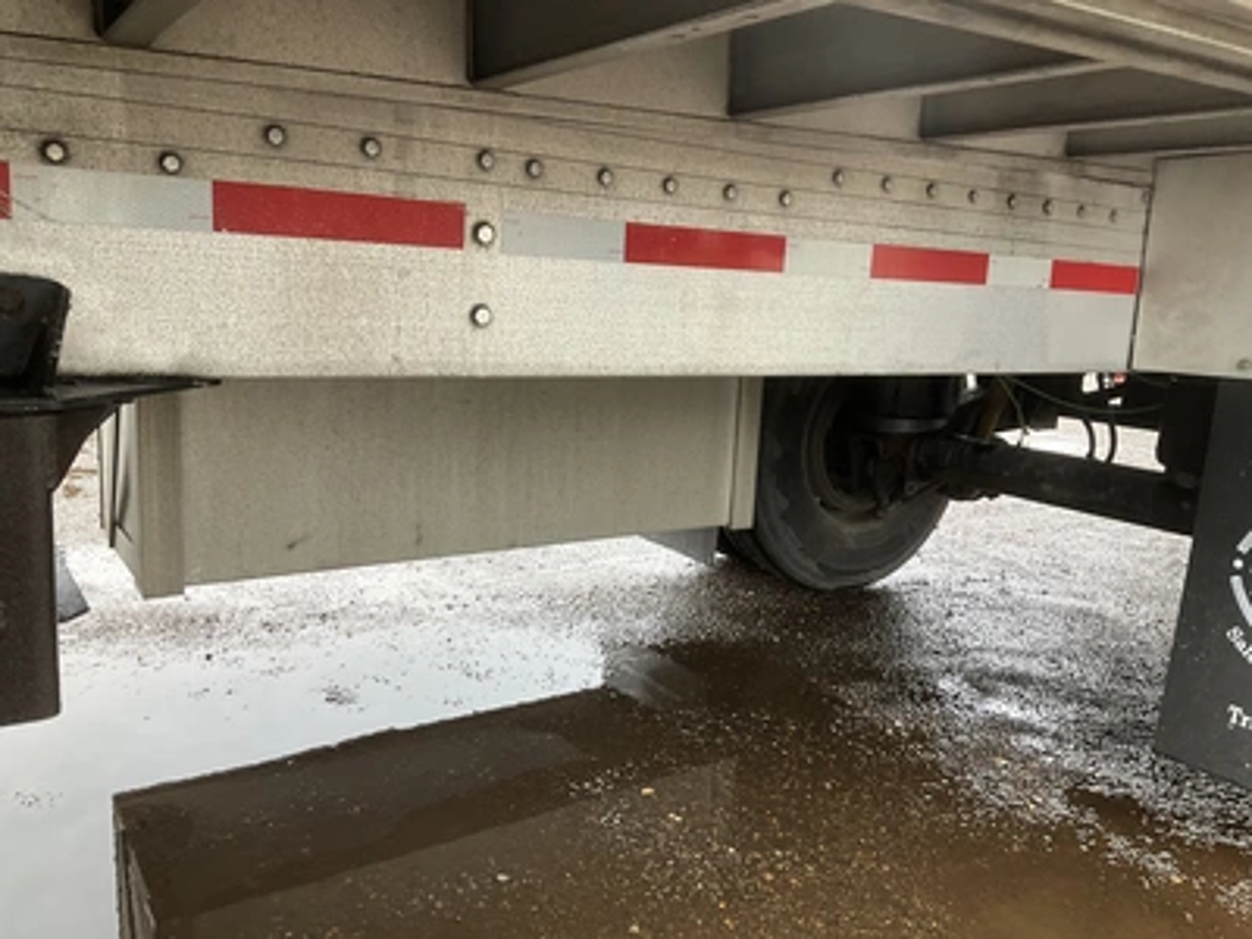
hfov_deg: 61.7
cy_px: 470
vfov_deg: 48.2
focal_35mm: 29
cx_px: 626
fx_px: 1049
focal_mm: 3
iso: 32
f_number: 1.8
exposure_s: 1/122
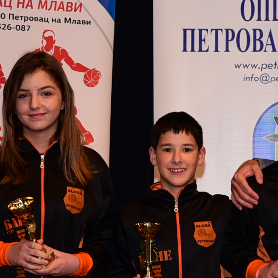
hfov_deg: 8.6
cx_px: 192
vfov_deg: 8.6
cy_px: 269
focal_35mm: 203
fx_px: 1844
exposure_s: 1/100
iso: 400
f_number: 5
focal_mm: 48
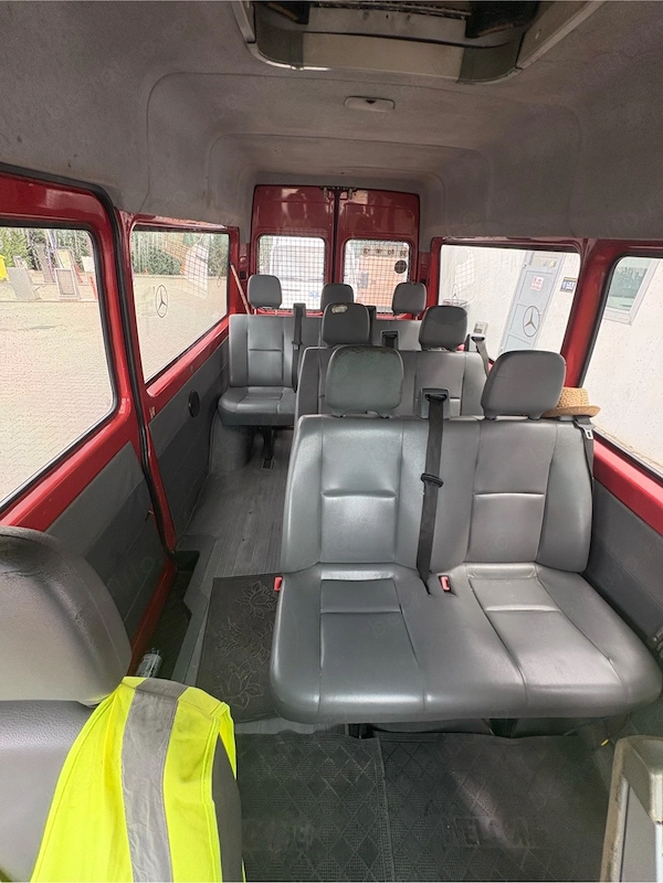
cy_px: 442
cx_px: 332
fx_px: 358
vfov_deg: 102.1
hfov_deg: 85.7
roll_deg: -3.5
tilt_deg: -28.1
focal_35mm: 14
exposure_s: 1/99
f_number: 2.2
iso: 200
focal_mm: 2.22
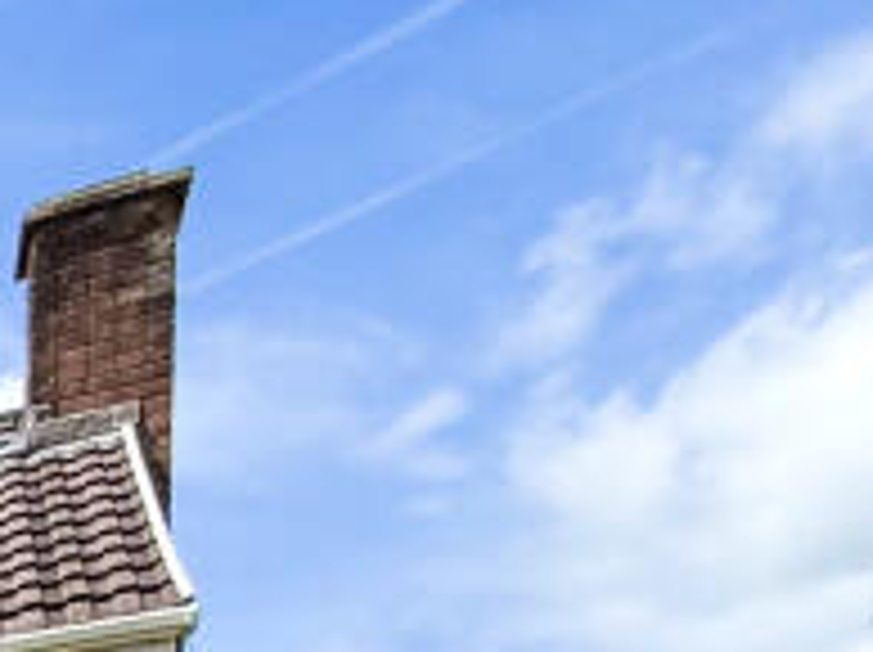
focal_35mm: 74
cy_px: 1493
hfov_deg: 15.0
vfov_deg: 14.4
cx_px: -1228
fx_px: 1864
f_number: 2.2
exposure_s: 1/1312
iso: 50
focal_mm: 2.22
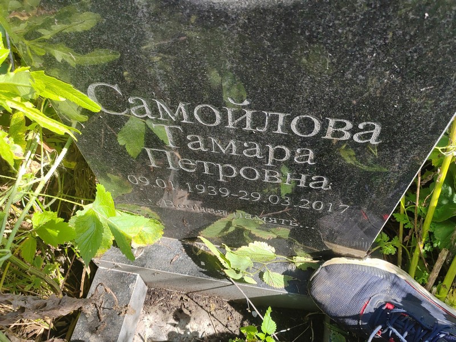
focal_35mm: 29
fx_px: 382
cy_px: 171
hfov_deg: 61.7
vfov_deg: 48.2
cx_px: 228
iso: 100
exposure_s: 1/610
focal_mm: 5.52
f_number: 1.9
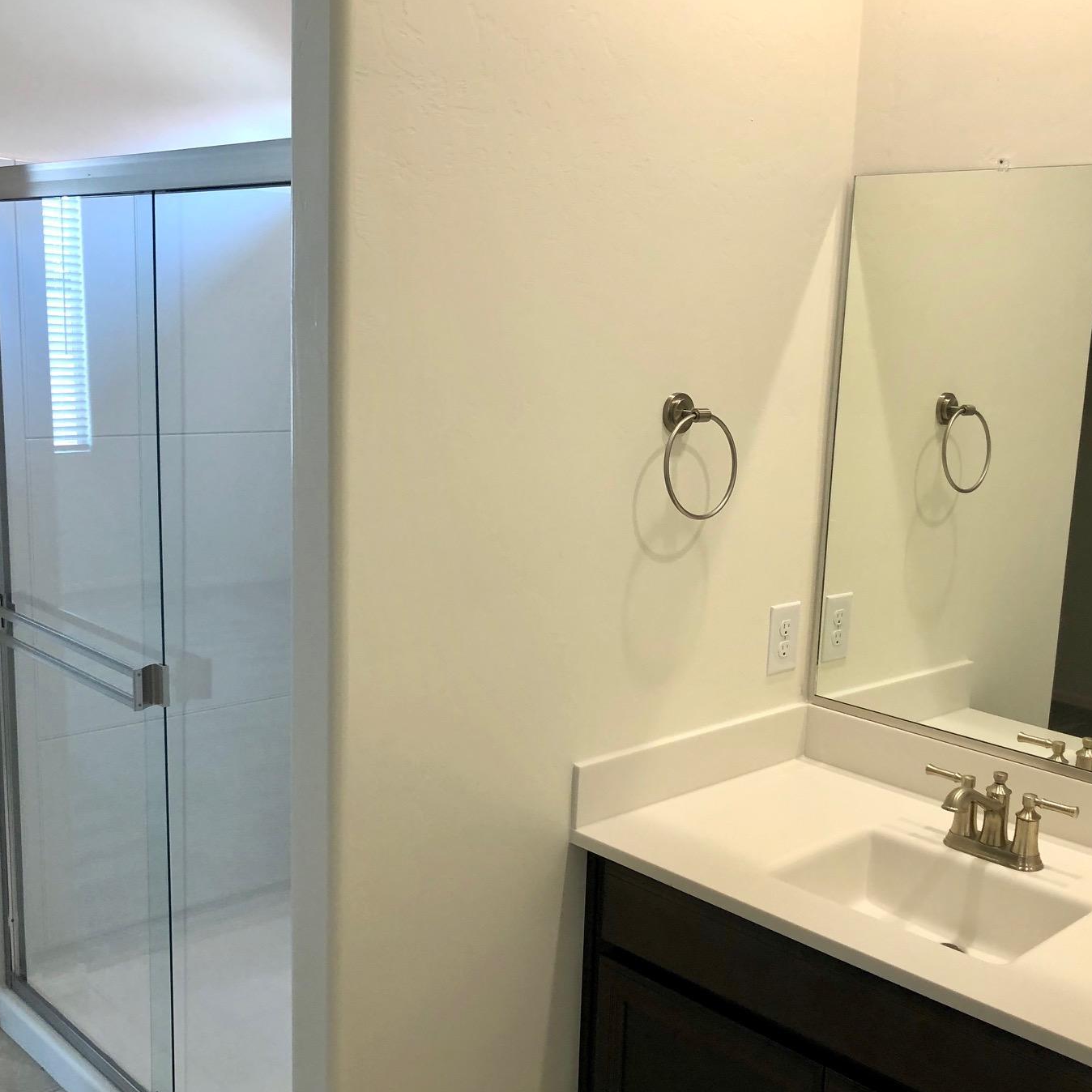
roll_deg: -0.9
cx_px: 661
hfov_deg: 44.7
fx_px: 1321
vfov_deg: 44.9
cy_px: 583
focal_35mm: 37
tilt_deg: -10.2
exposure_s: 1/30
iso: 25
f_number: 1.8
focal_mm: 3.99
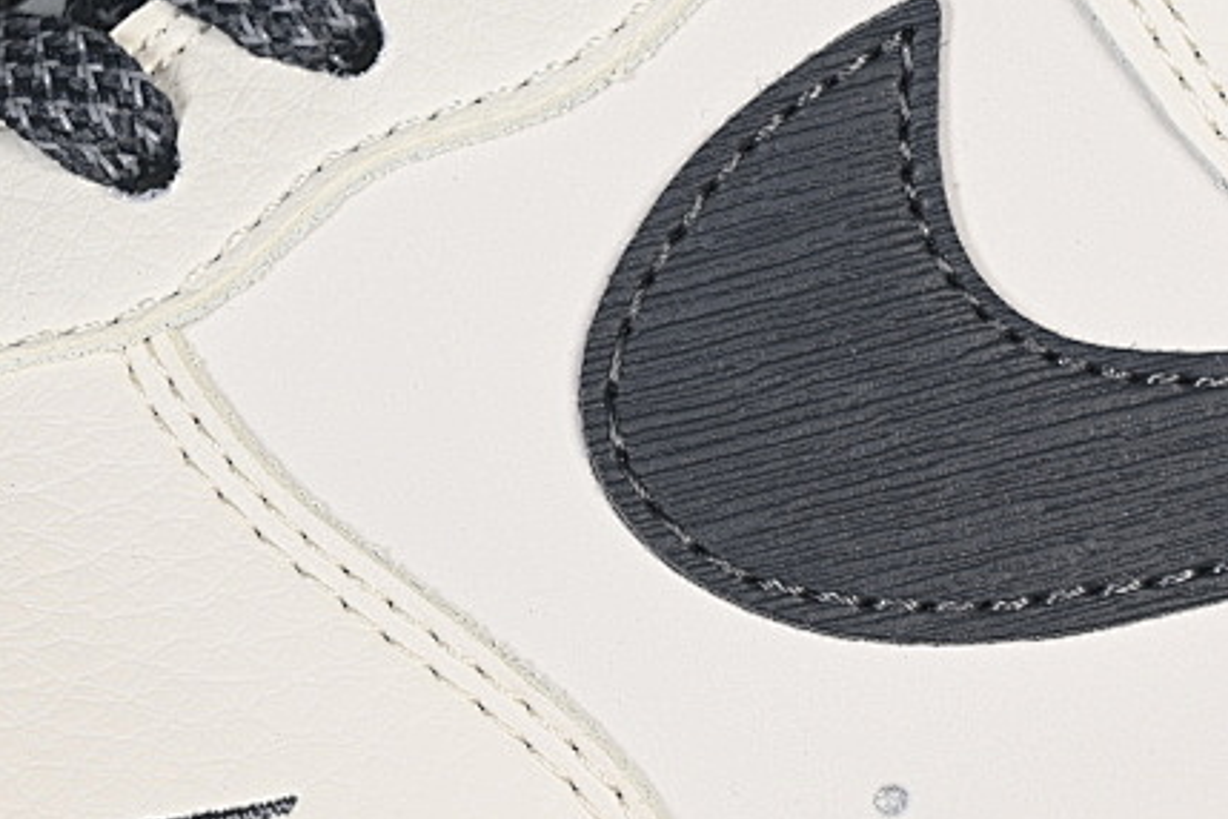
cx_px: 1036
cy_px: 458
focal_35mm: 189
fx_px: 6446
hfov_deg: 10.8
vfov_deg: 7.3
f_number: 7.1
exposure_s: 1/80
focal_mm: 50
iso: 160
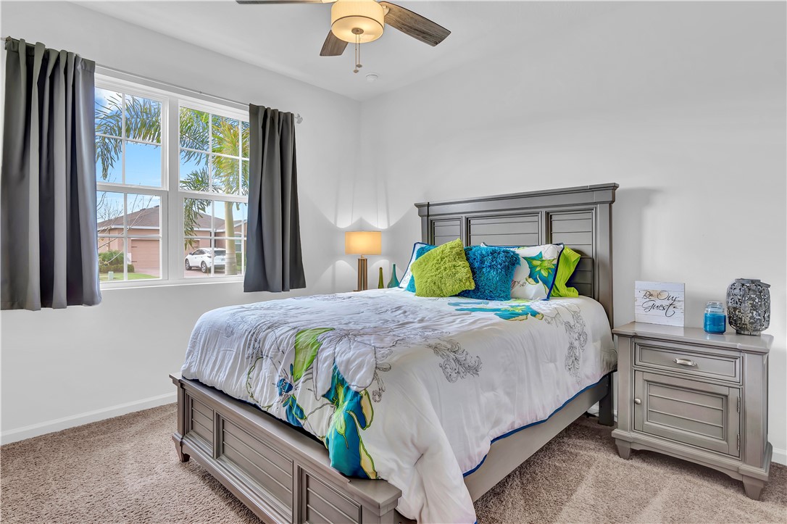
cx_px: 394
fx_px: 393
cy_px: 262
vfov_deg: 67.3
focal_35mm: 18
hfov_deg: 90.0
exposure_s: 1/20
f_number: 6.3
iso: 320
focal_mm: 12
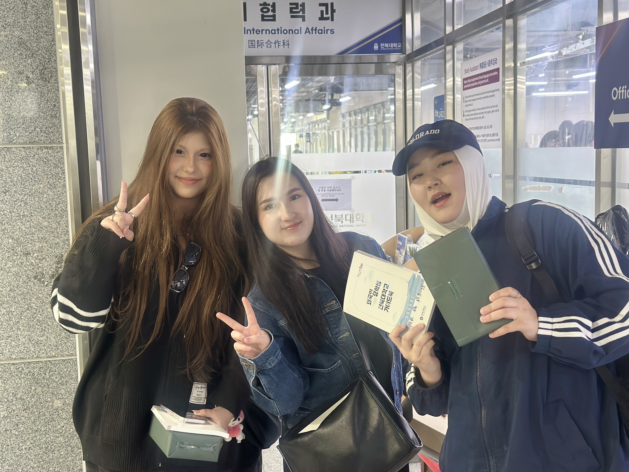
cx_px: 314
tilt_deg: -4.9
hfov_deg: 39.7
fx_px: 872
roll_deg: +2.2
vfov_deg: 30.3
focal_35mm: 48
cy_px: 236
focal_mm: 6.86
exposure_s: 1/40
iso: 320
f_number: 1.78
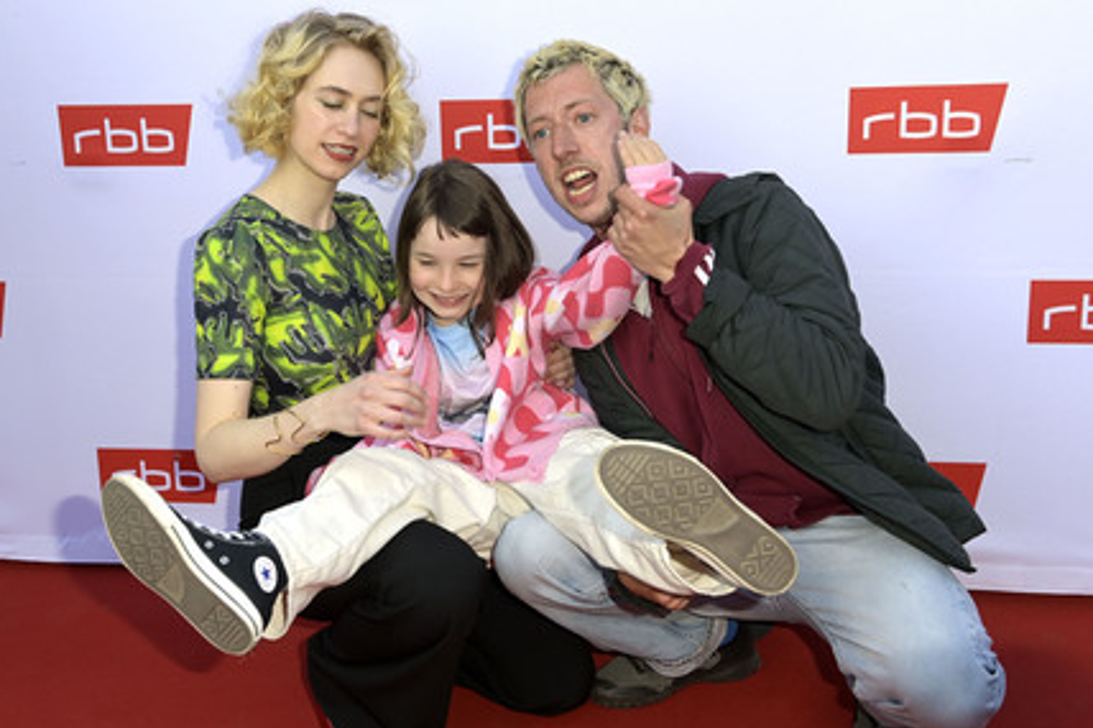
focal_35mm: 40
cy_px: 363
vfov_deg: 33.4
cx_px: 520
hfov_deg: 48.5
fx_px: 1214
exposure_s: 1/250
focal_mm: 38
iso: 640
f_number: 5.6
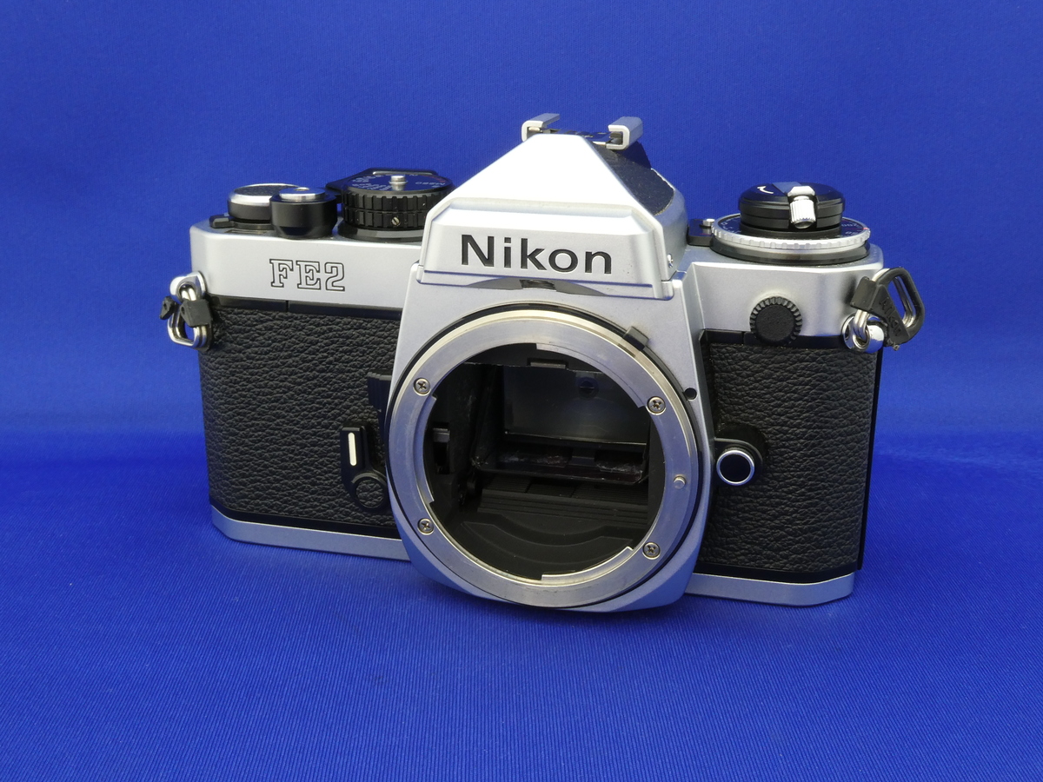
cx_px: 522
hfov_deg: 46.8
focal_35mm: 40
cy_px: 391
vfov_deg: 36.0
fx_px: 1205
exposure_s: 1/2
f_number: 8
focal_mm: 7.2
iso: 200
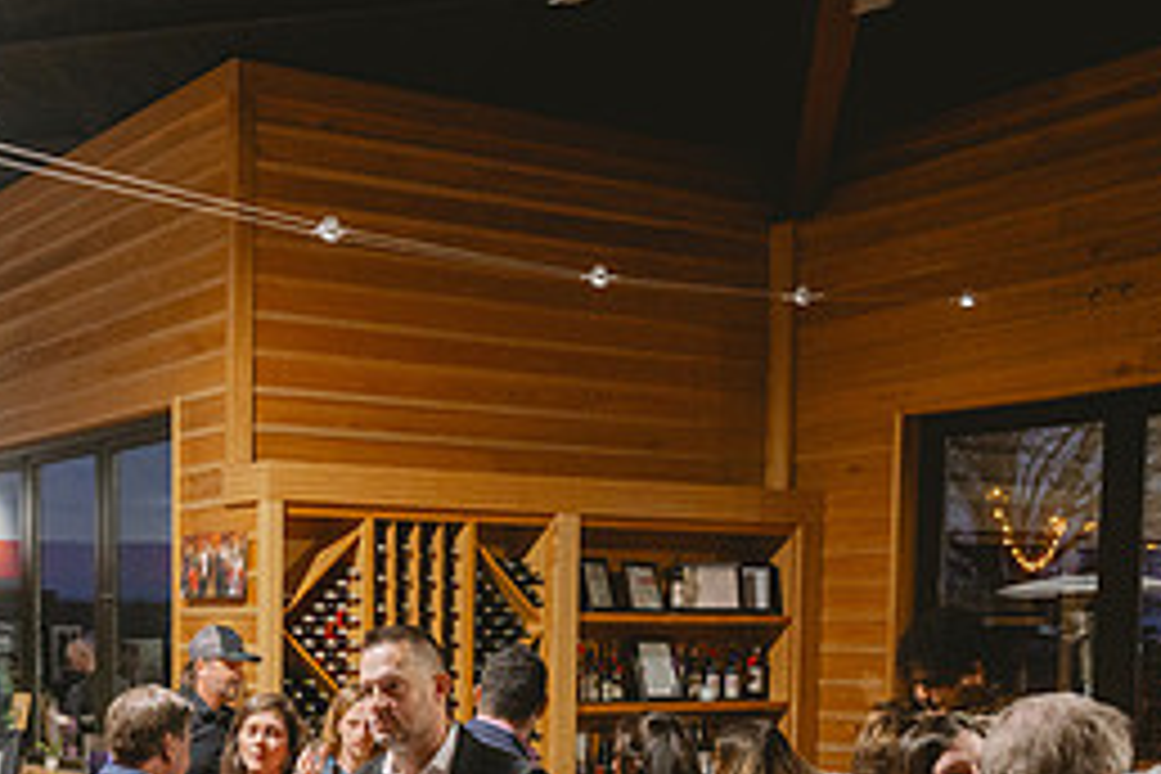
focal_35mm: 54
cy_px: 756
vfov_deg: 24.1
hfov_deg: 35.4
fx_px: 1741
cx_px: 194
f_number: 3.5
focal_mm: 24
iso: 2500
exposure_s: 1/200
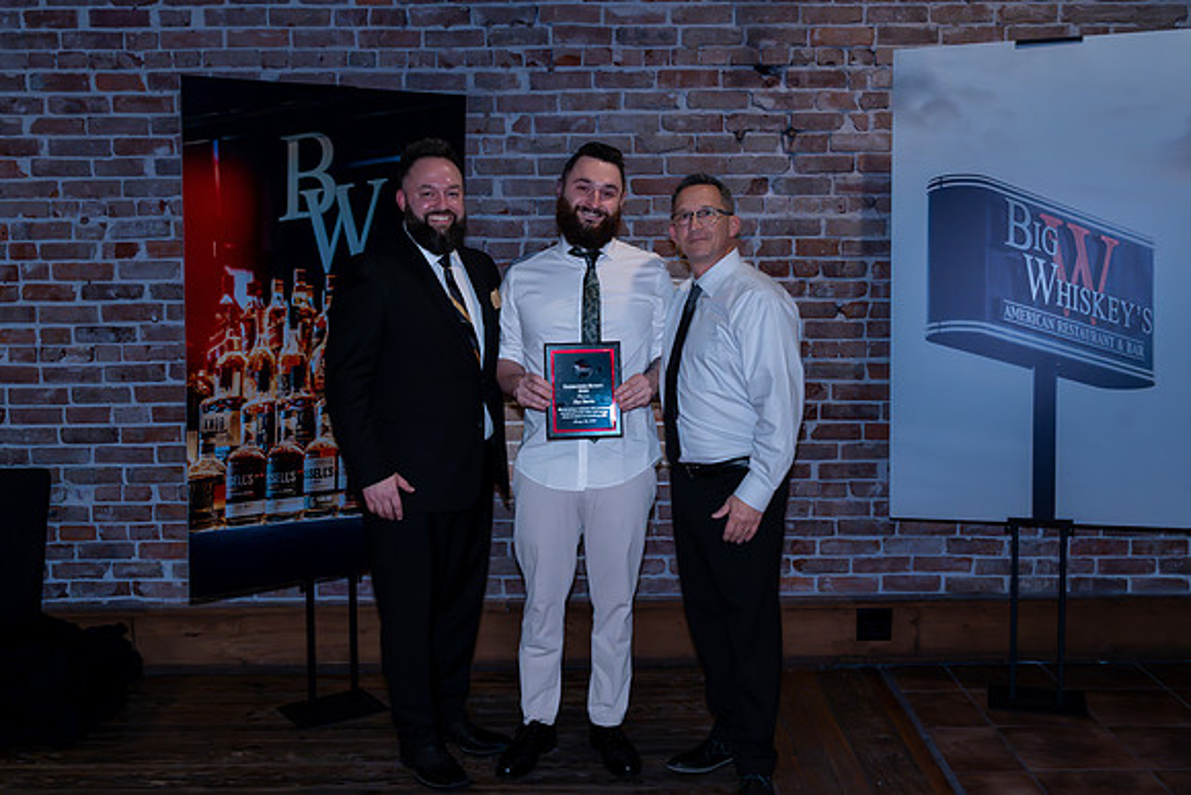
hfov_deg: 48.4
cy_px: 398
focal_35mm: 40
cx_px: 596
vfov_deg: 33.4
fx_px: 1324
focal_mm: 40
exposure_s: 1/320
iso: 6400
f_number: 5
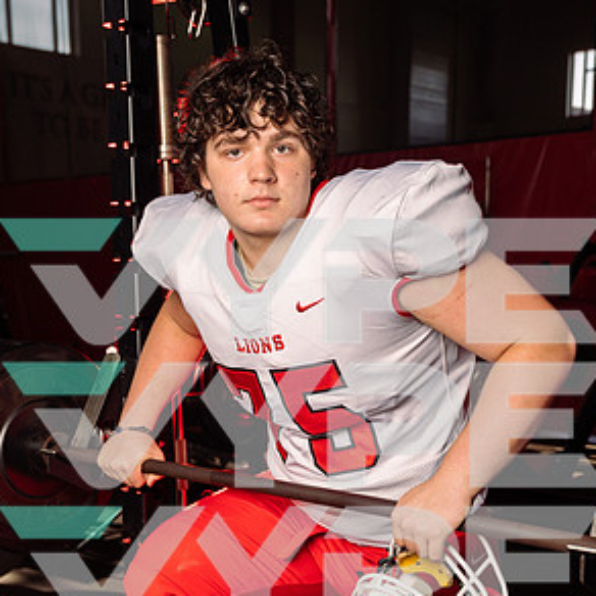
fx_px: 1071
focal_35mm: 55
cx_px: 304
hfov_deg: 31.1
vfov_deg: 30.7
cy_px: 427
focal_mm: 42
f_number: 5
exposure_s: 1/250
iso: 200
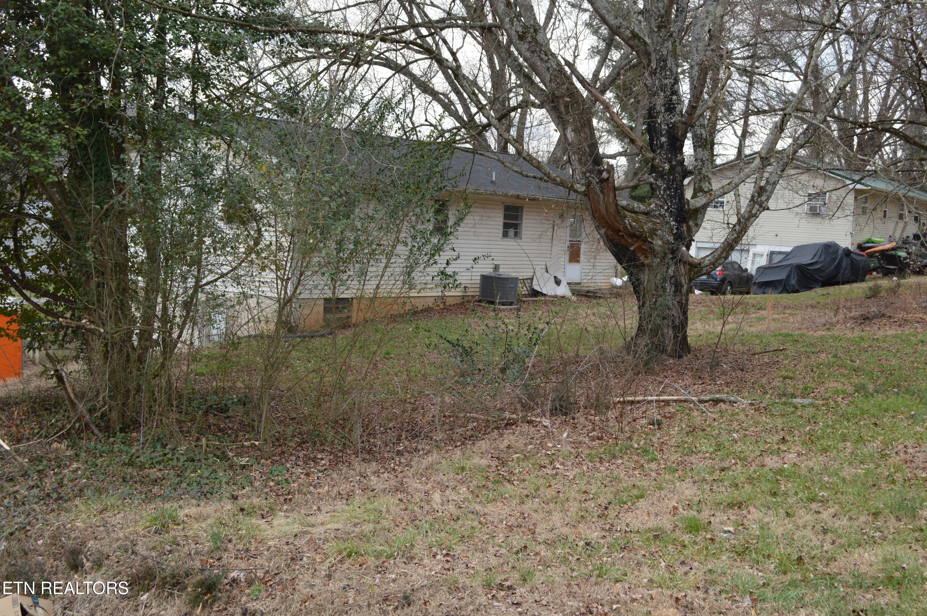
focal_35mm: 42
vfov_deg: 31.8
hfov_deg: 46.4
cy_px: 308
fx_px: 1080
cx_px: 464
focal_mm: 28
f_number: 8
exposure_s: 1/125
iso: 180
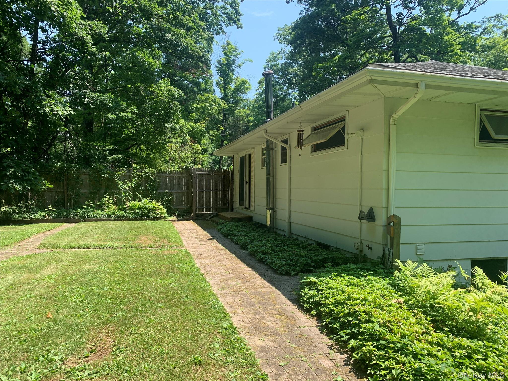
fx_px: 382
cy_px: 190
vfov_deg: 53.1
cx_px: 254
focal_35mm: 26
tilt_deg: +0.2
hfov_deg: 67.3
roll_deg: -0.5
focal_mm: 4.25
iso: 25
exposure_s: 1/754
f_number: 1.8
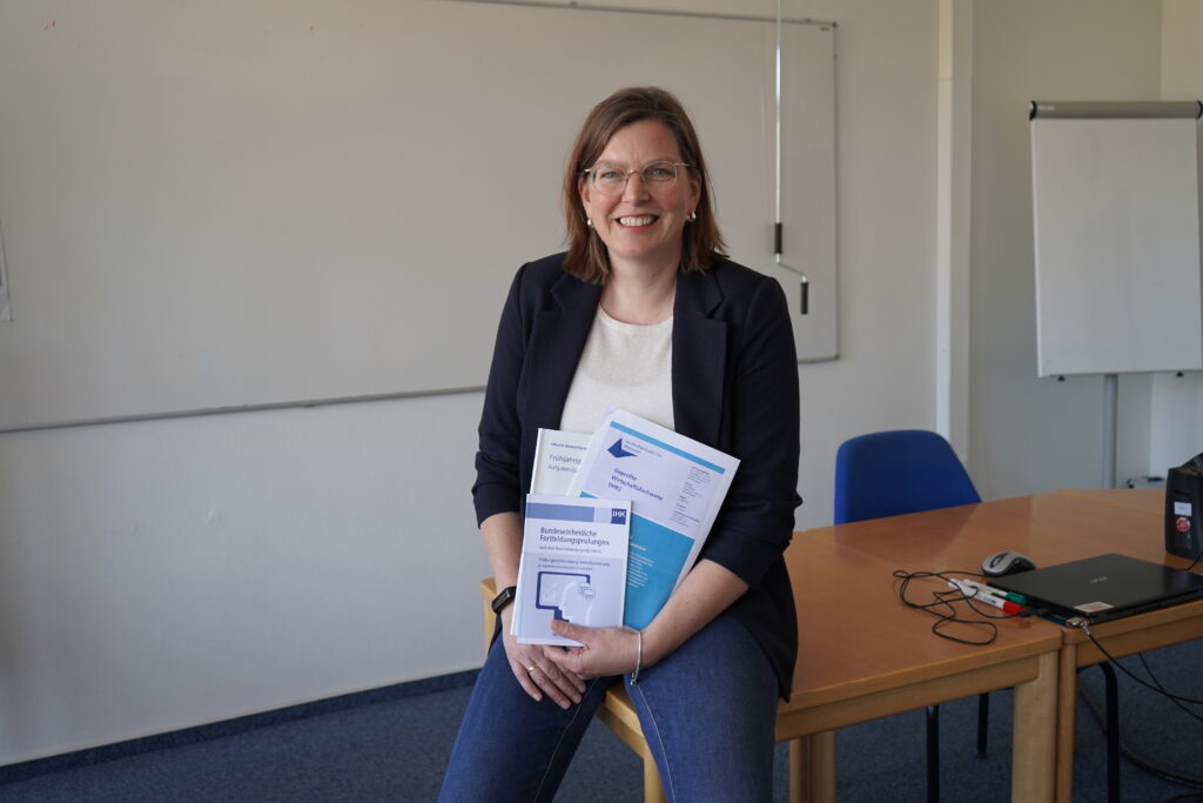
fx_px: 1036
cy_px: 402
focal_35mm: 31
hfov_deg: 60.3
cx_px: 602
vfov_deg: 42.3
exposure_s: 1/160
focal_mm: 31
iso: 500
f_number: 4
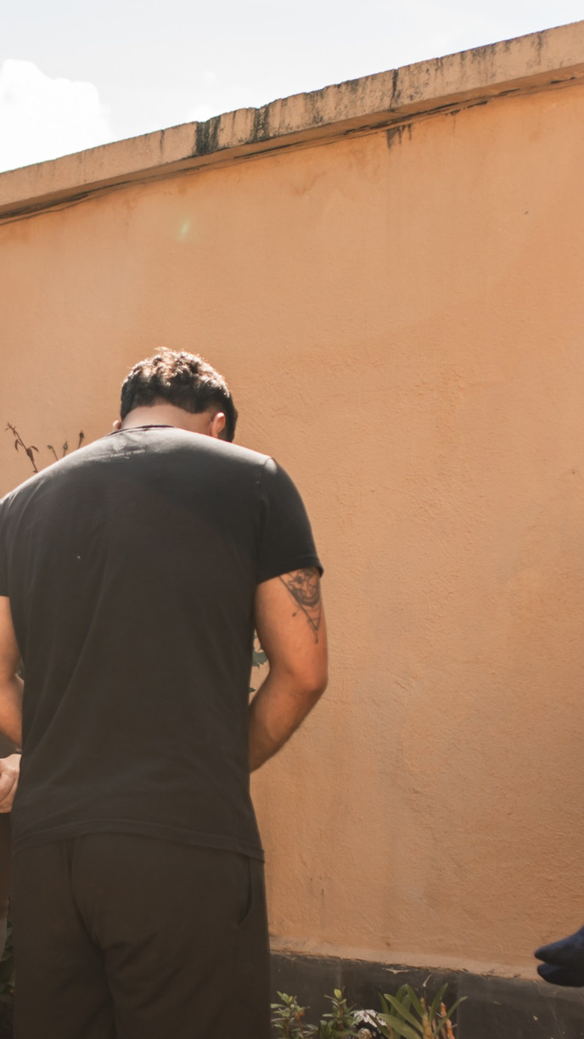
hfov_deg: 13.9
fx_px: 2369
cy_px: 662
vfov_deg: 24.7
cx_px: 67
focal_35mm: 86
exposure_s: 1/2500
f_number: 1.4
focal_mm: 35
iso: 125
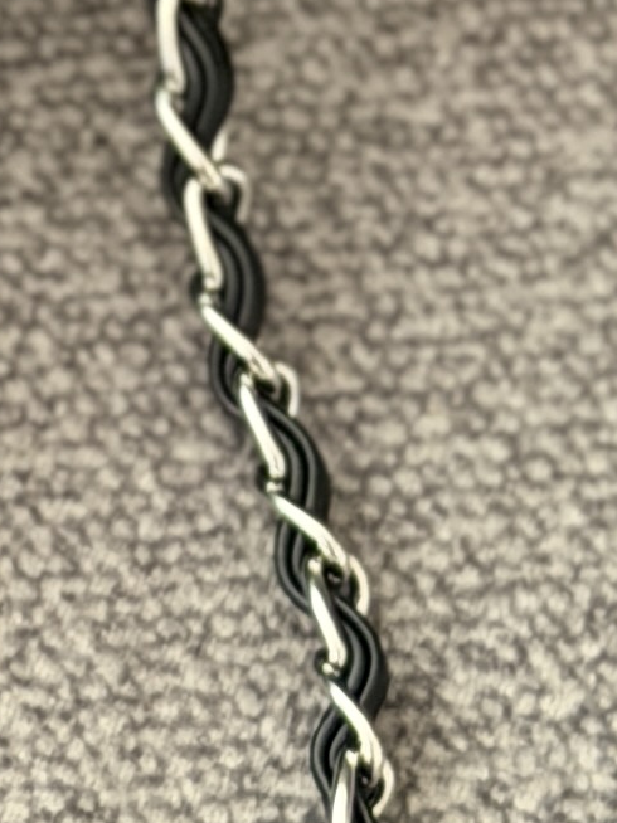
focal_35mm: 296
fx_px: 7039
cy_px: -814
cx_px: -491
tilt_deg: -54.6
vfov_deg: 6.5
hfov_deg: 5.0
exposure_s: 1/40
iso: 500
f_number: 1.78
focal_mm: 6.76
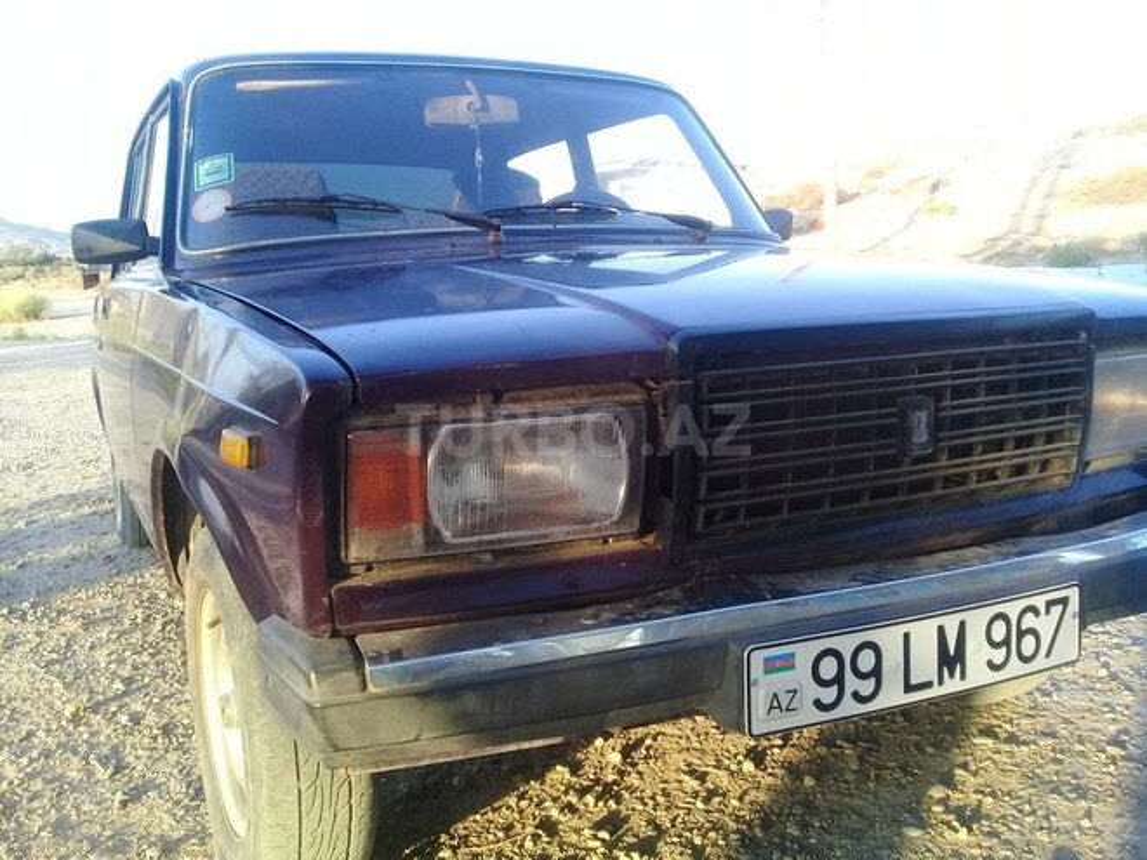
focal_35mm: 31
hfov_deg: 58.4
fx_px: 1027
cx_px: 574
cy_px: 430
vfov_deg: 45.4
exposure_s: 1/122
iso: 50
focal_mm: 3.3
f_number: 2.2
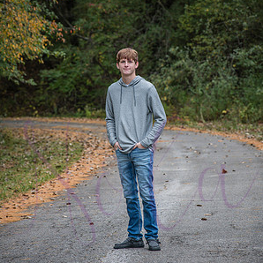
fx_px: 2209
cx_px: 132
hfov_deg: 6.8
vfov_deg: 6.8
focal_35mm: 257
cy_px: 130
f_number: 8
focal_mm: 200
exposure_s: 1/400
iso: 800
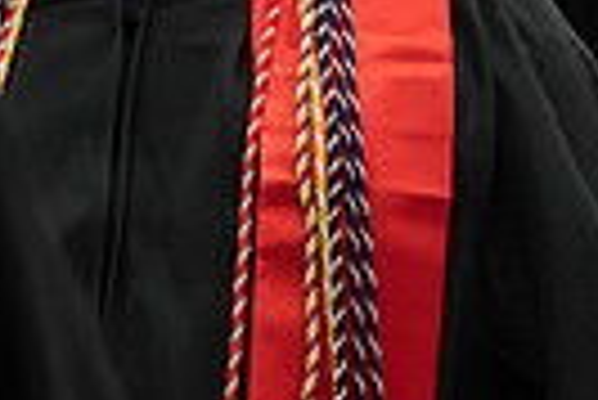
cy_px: -146
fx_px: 9778
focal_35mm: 588
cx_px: 148
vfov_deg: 2.3
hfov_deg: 3.5
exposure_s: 1/200
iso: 2000
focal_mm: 135
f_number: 3.2
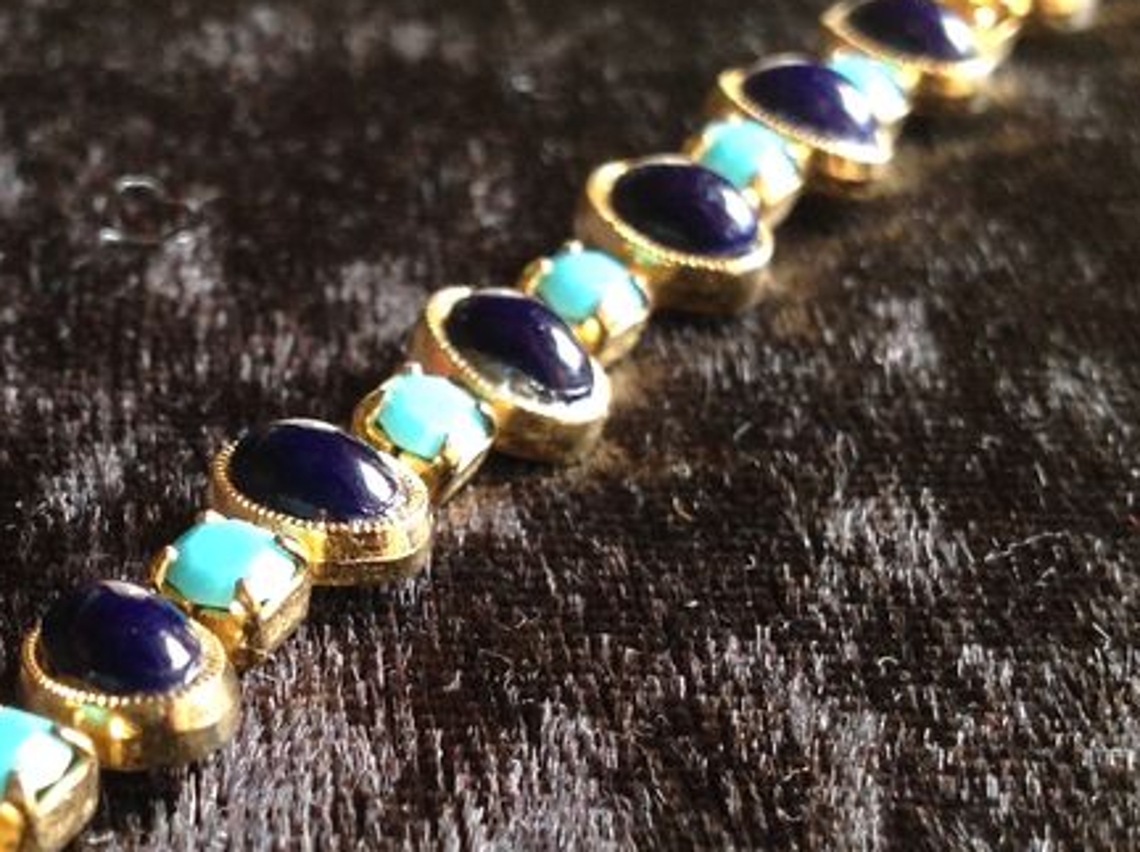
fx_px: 2665
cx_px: 238
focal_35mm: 81
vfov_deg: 18.1
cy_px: 592
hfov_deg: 23.8
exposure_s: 1/15
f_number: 2.4
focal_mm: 4.28
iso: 64
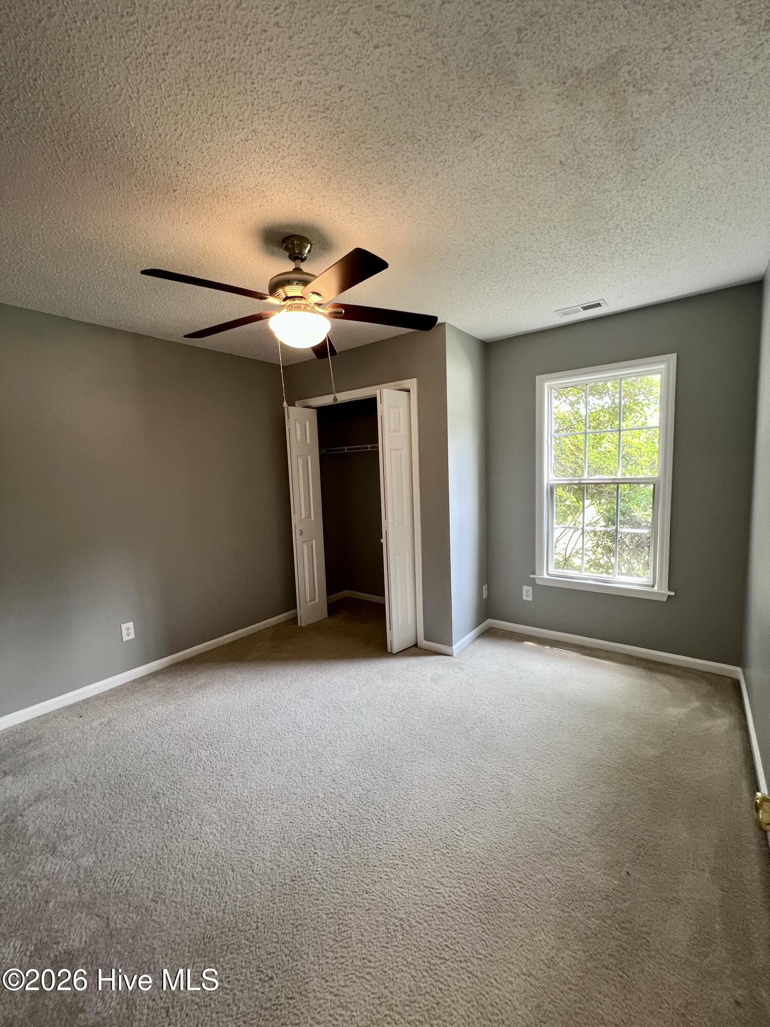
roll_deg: +2.0
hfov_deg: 89.9
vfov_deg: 106.2
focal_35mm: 13
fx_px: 386
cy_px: 514
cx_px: 385
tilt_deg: -5.5
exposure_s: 1/60
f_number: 1.8
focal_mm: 1.57
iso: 160
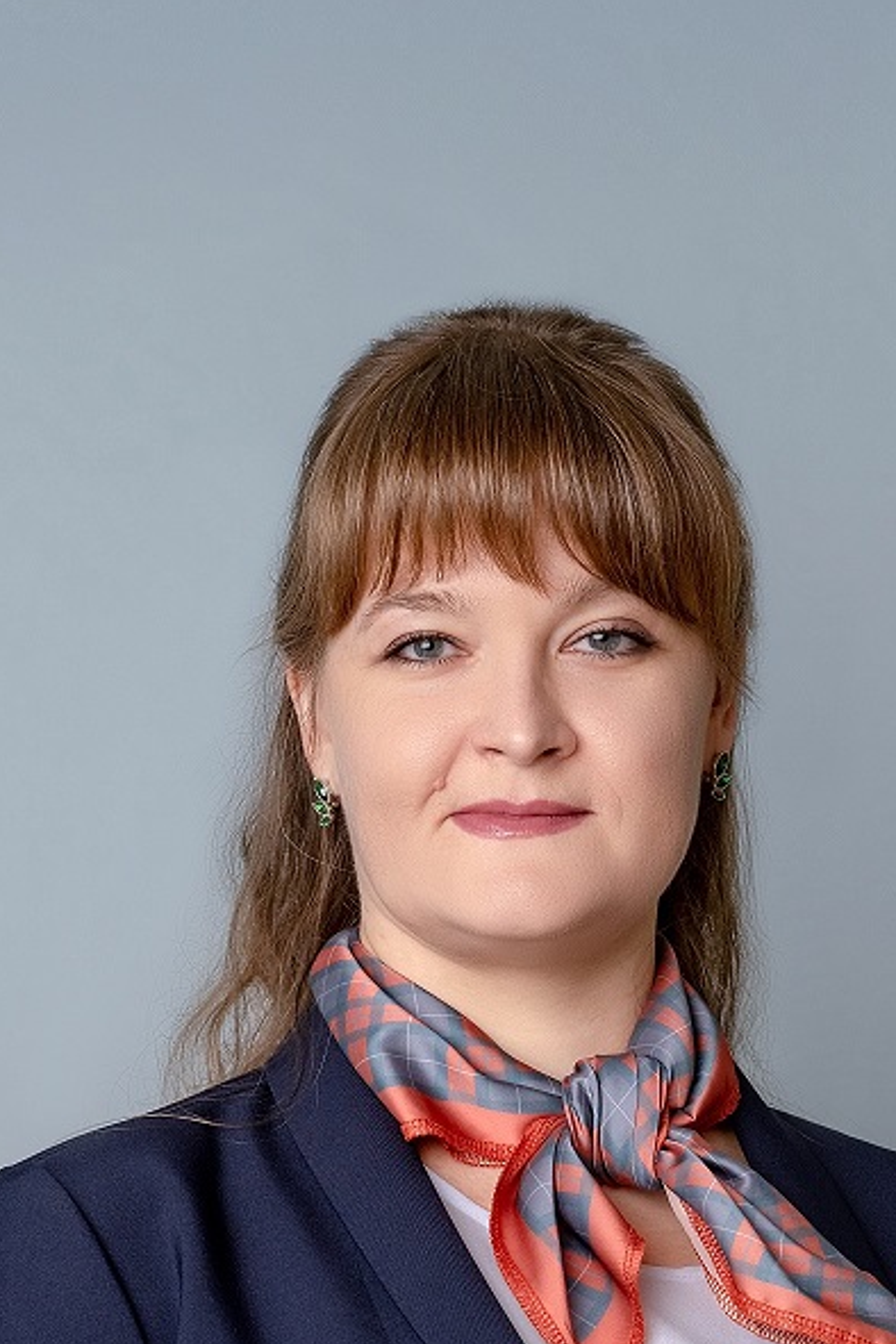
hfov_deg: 10.8
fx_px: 4741
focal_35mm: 127
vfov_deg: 15.7
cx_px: 434
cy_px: 1496
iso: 100
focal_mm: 50
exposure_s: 1/160
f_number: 5.6
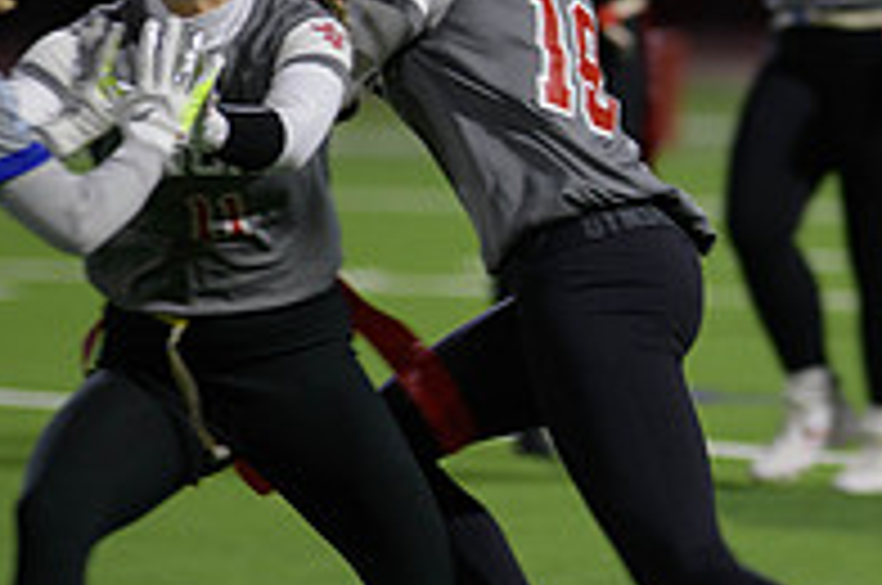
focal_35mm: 534
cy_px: 254
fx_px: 13061
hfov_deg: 3.9
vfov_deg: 2.6
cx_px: 747
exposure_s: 1/200
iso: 720
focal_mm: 180
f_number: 2.8
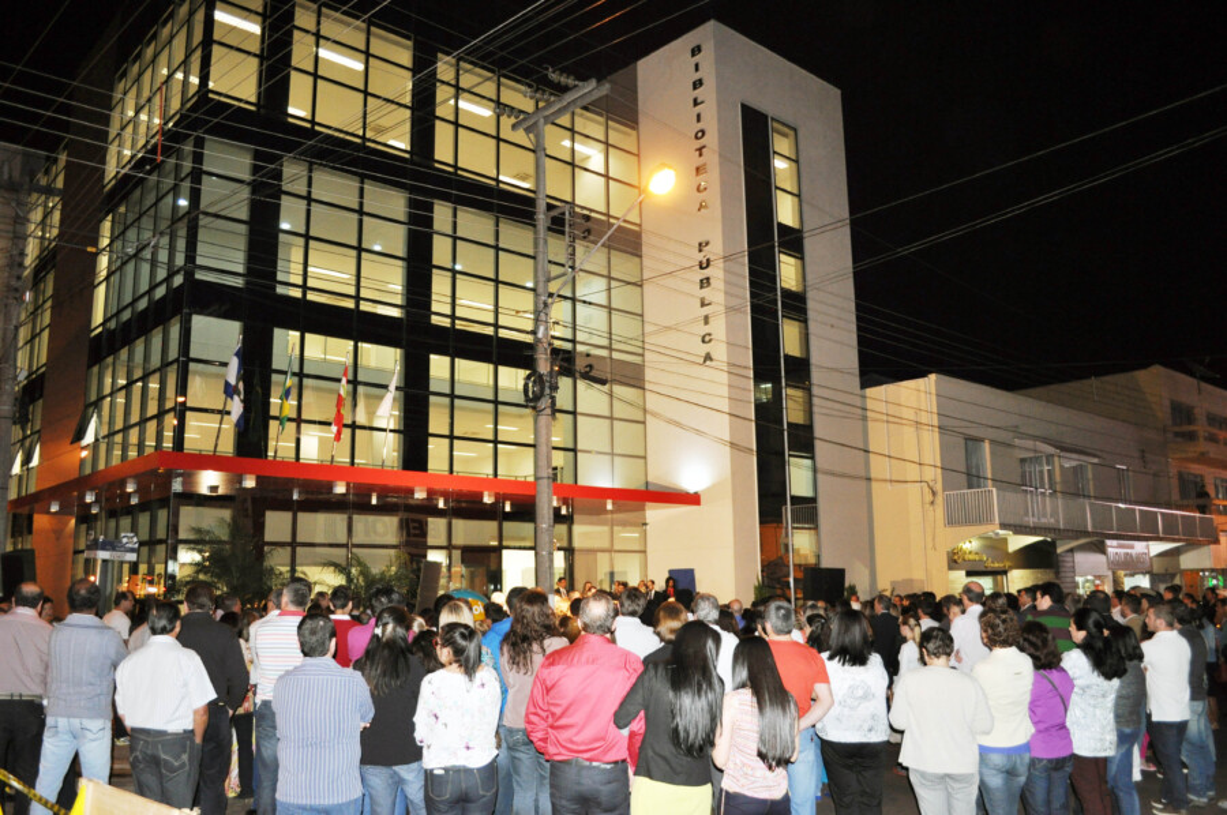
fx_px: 919
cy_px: 408
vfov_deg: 47.8
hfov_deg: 67.4
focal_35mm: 27
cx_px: 614
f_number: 3.5
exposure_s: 1/60
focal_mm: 18
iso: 800
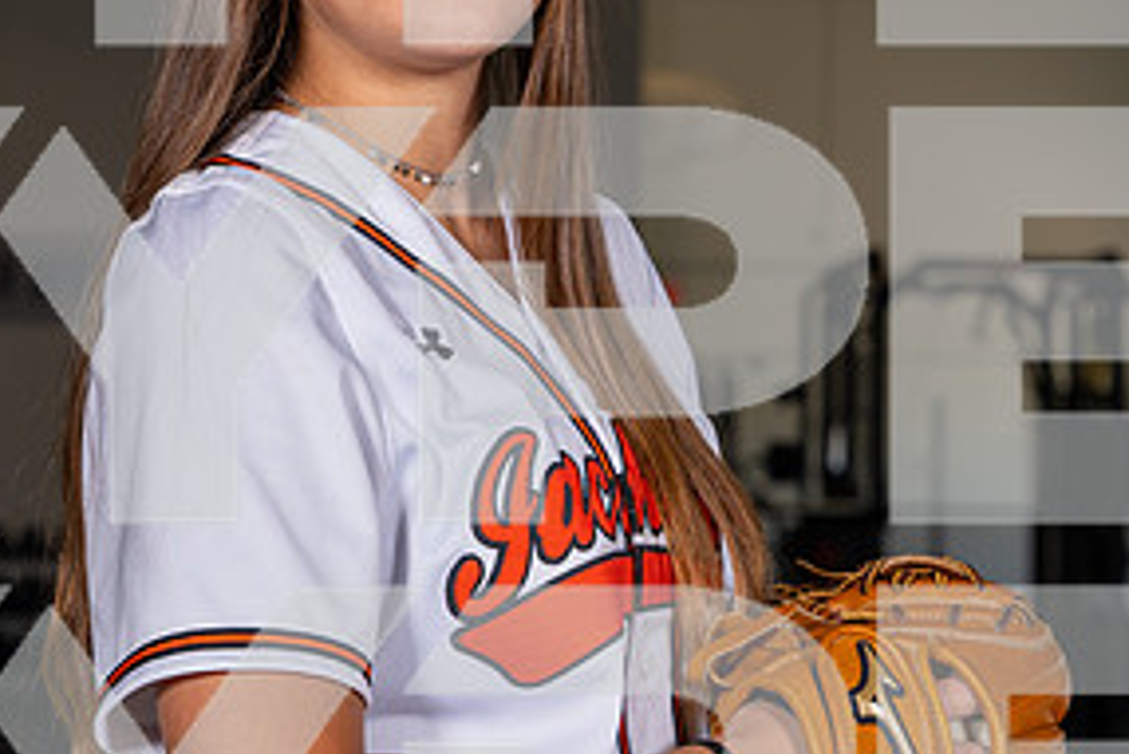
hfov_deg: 14.8
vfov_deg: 10.0
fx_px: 4330
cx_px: 339
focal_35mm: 138
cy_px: 318
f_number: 5.6
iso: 200
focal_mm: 68
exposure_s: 1/200
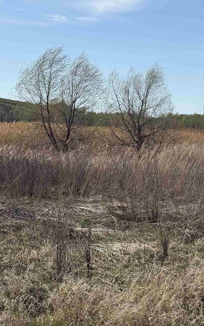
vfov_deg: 24.9
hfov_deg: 15.7
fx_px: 738
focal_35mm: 83
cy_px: 190
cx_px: 128
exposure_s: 1/5587
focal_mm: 6.76
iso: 64
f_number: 1.78
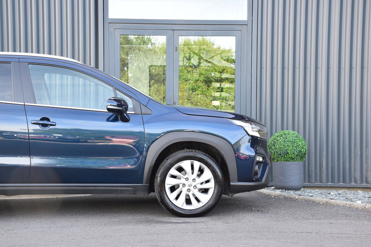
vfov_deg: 20.2
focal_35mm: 68
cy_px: 124
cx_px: 186
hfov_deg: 29.9
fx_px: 696
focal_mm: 45
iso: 400
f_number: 8
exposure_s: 1/60
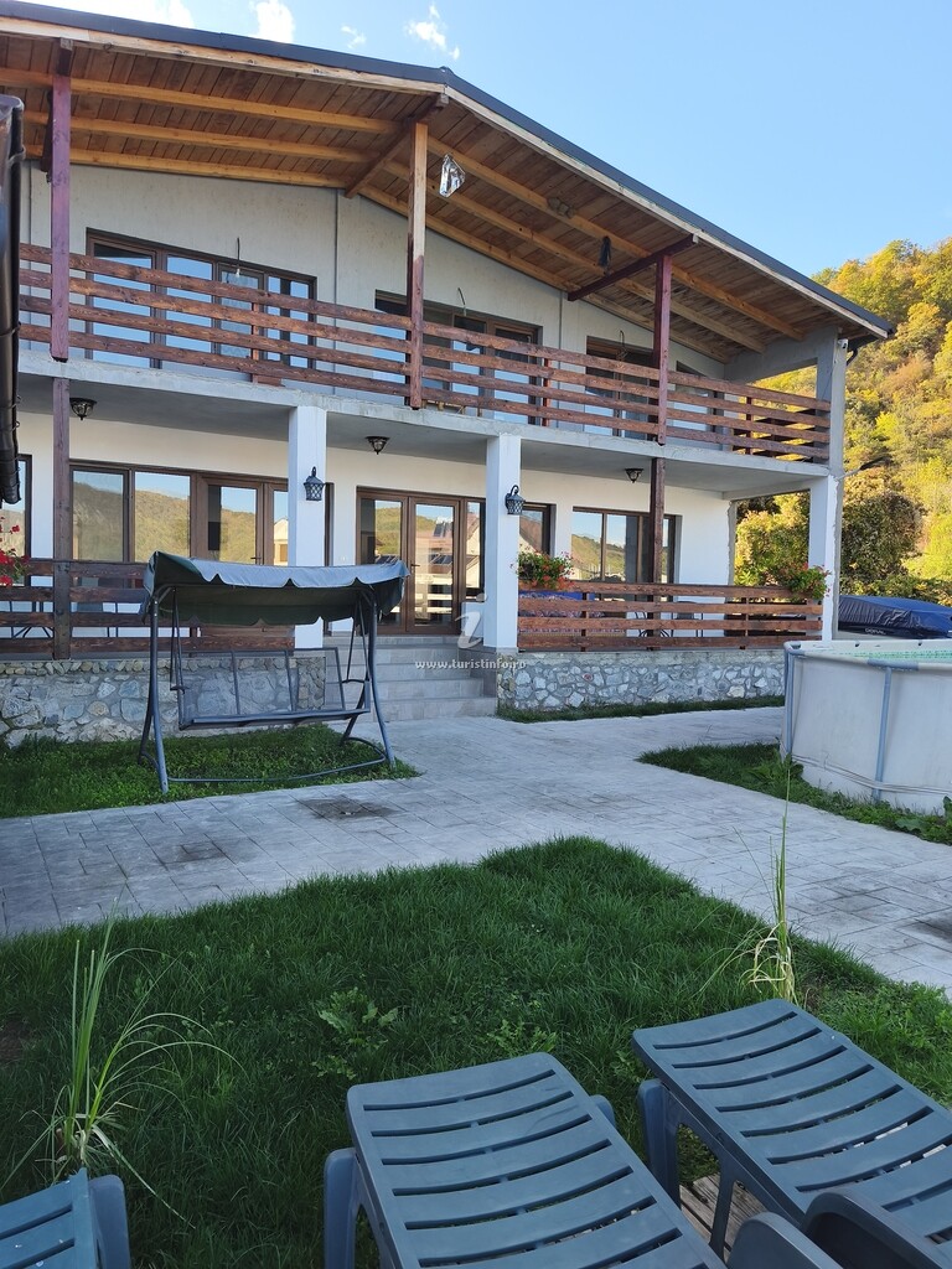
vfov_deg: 73.9
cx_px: 476
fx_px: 843
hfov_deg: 58.9
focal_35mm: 23
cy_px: 634
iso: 50
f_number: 1.65
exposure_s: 1/237
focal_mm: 6.18
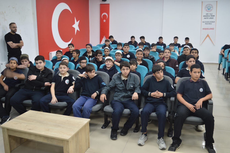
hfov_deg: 53.1
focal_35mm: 36
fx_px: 230
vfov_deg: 36.9
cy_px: 76
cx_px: 115
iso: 100
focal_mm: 24
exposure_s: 1/13
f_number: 4
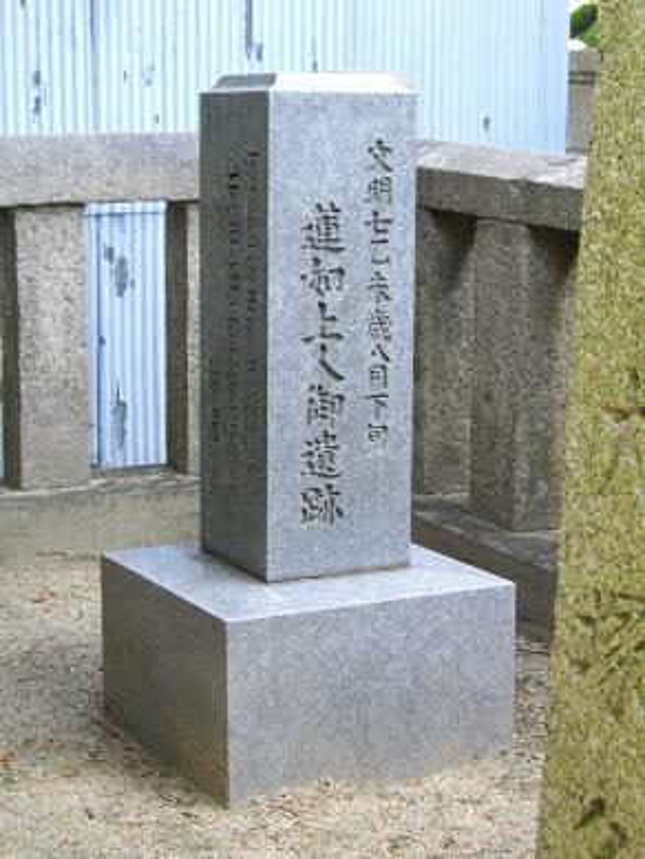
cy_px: 430
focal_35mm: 77
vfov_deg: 25.3
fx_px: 1912
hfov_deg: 19.1
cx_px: 322
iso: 400
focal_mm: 13.7
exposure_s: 1/160
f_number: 4.6
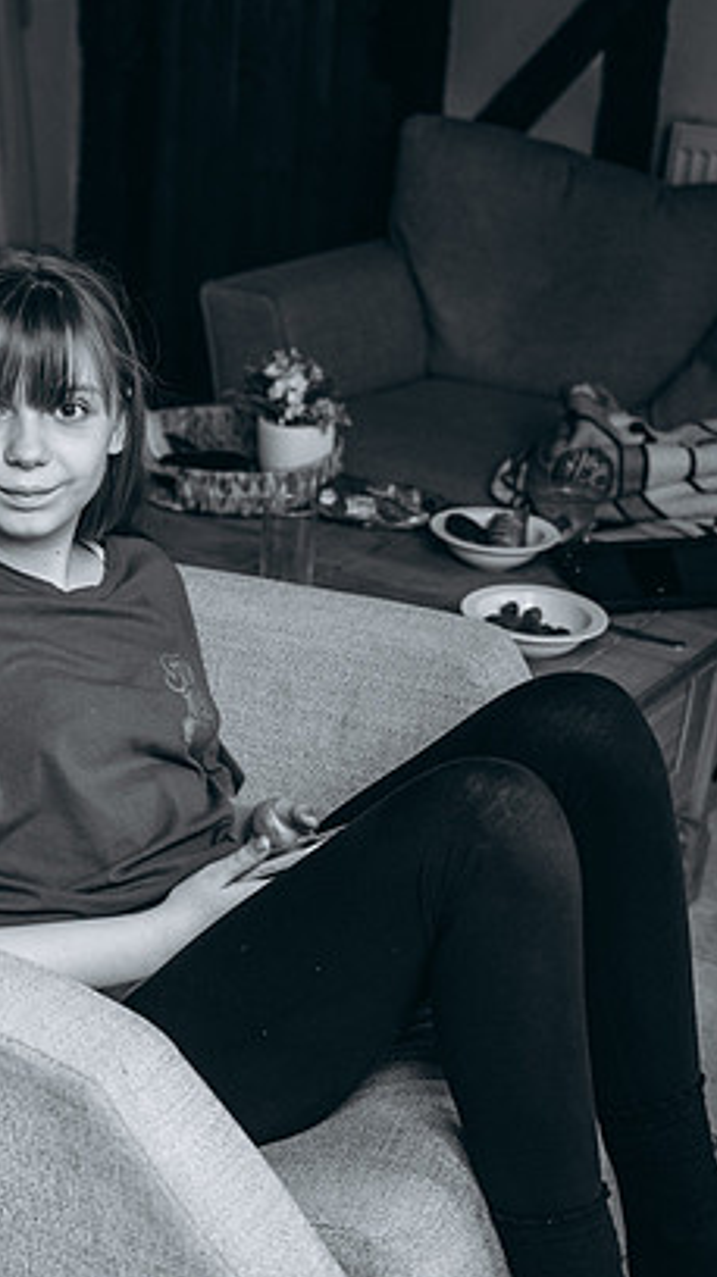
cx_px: 38
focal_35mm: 55
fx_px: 1862
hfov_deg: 21.2
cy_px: 632
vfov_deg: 37.9
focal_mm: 30.5
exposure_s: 1/100
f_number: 2.8
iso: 125
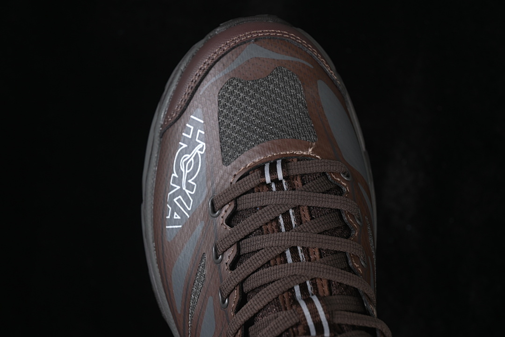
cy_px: 168
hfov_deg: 27.0
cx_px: 252
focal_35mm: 75
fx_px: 1052
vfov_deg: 18.2
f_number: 6.3
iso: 160
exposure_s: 1/60
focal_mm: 50
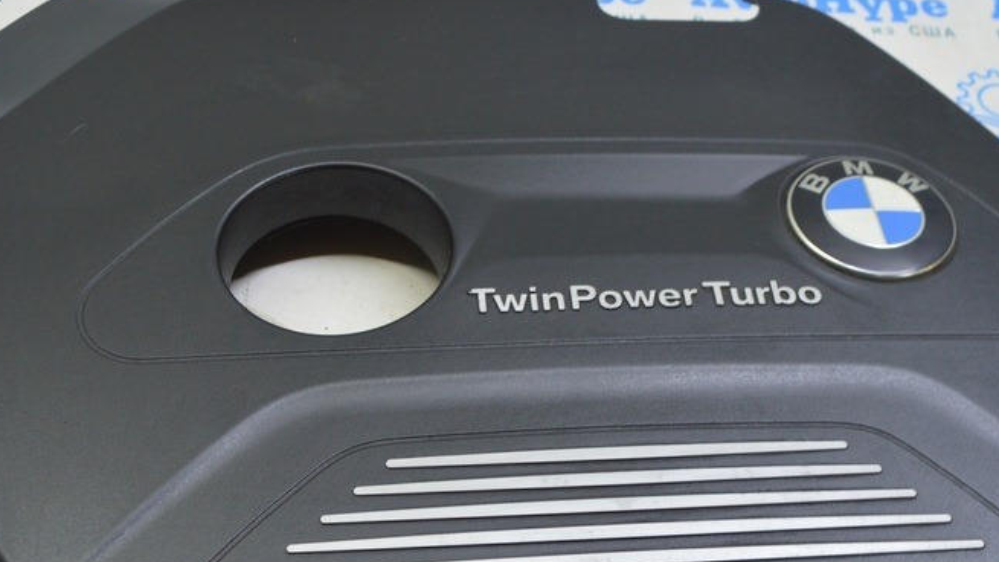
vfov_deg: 22.1
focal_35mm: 54
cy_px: 380
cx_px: 491
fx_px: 1430
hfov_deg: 38.5
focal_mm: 22
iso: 400
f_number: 5.6
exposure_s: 1/20
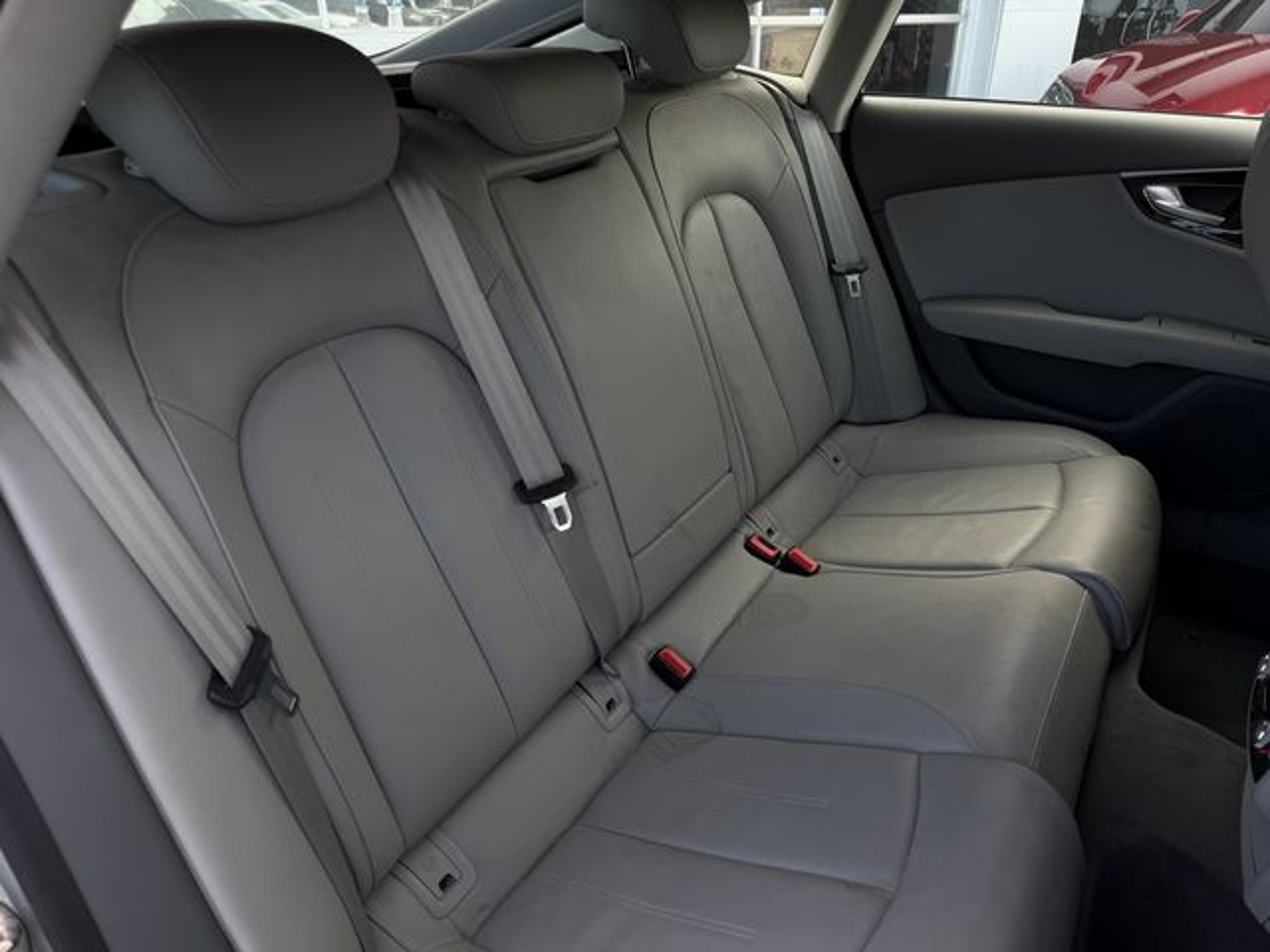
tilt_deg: -26.5
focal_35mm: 24
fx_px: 881
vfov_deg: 56.8
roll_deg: +0.5
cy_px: 476
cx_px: 635
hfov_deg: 71.6
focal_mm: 6.76
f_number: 1.78
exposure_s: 1/459
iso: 80
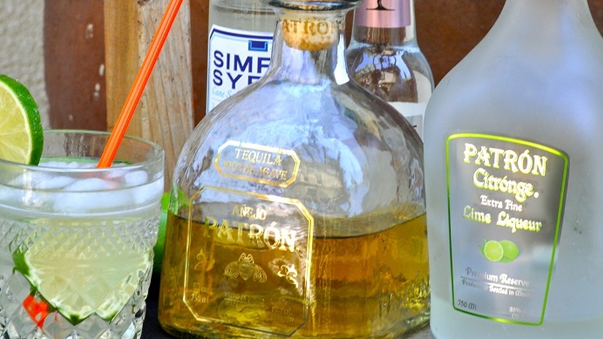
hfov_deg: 24.3
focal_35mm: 88
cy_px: 161
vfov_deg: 13.8
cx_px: 300
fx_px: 1399
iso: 400
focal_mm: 55
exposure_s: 1/25
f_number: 13
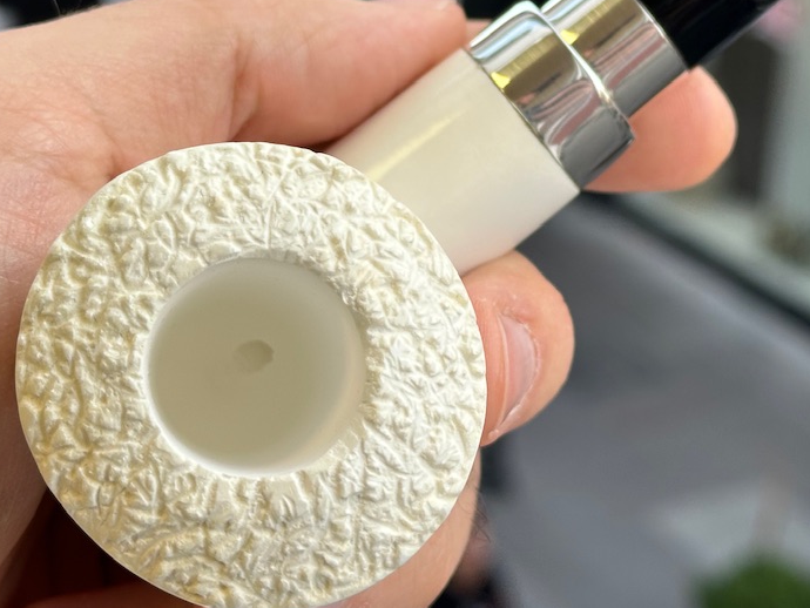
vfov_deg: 16.5
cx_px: 534
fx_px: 2083
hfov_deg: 21.9
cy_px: 126
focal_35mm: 89
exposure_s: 1/140
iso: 50
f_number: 1.78
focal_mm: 6.86
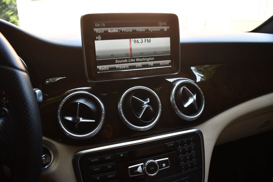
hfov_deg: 67.4
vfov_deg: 47.9
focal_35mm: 27
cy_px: 91
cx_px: 136
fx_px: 205
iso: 500
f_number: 3.5
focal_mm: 18
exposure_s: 1/250
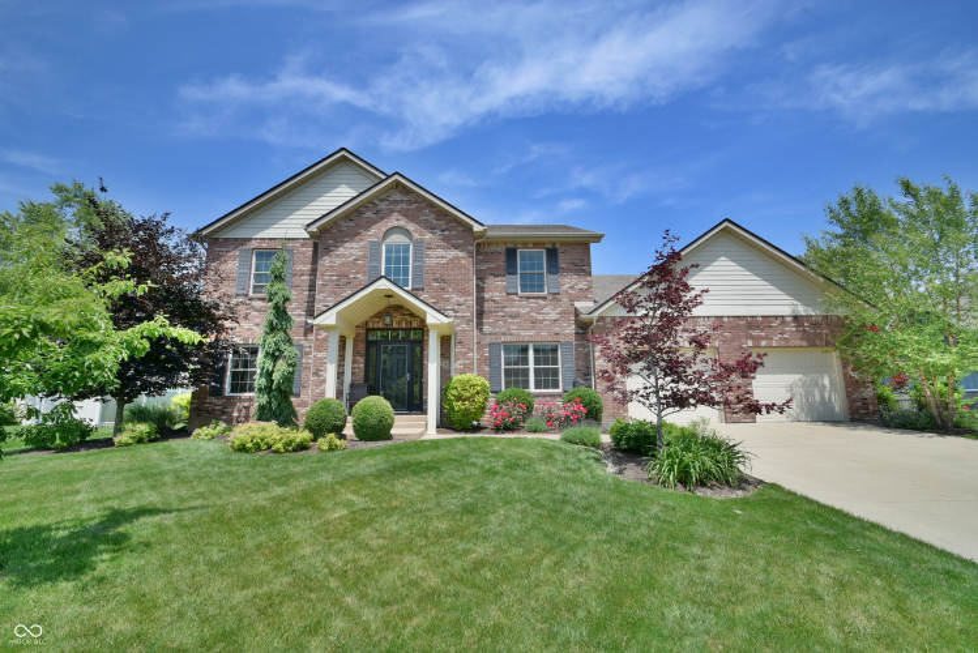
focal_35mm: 15
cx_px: 489
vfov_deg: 77.4
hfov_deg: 100.4
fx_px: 408
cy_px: 326
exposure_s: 1/80
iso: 100
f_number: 10
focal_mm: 10
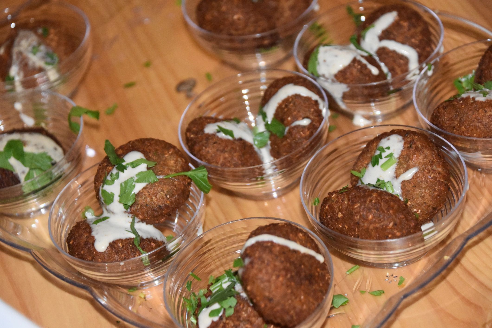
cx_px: 246
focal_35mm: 112
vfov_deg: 12.2
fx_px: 1537
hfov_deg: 18.2
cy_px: 164
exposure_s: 1/60
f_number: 5
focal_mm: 75
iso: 6400
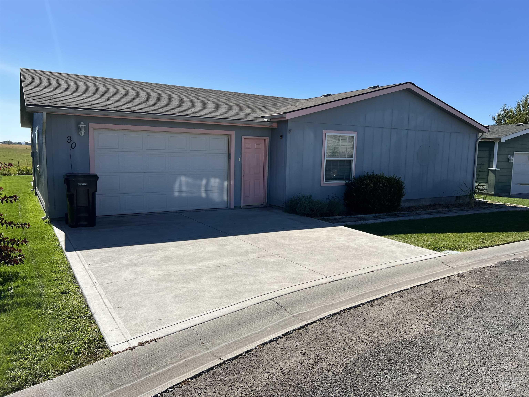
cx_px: 264
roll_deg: -0.8
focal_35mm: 26
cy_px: 198
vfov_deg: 53.1
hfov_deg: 67.3
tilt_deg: -7.6
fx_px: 397
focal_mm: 5.7
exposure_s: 1/4444
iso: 50
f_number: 1.5
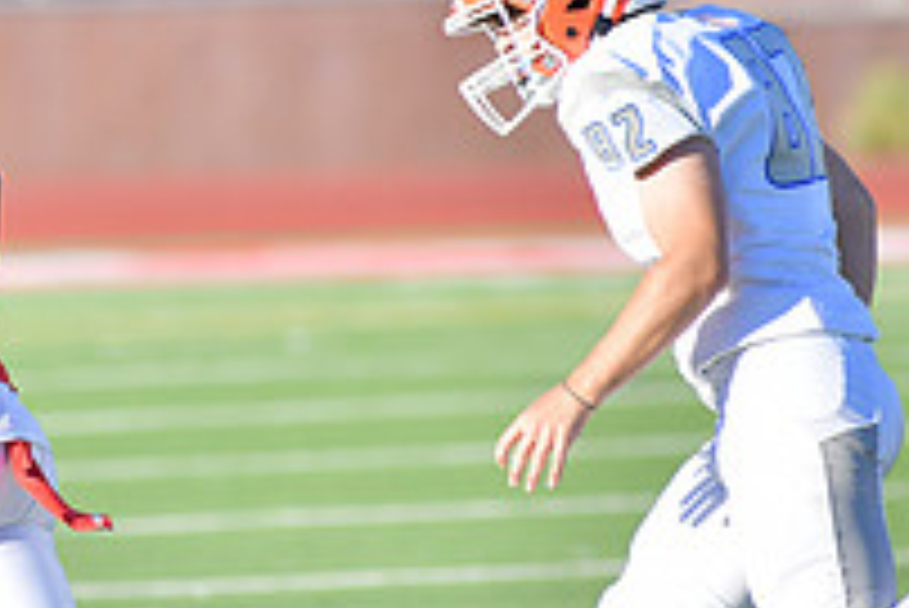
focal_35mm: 863
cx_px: -148
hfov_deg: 2.4
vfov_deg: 1.6
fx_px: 21806
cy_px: 268
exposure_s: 1/3200
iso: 800
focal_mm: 300
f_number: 5
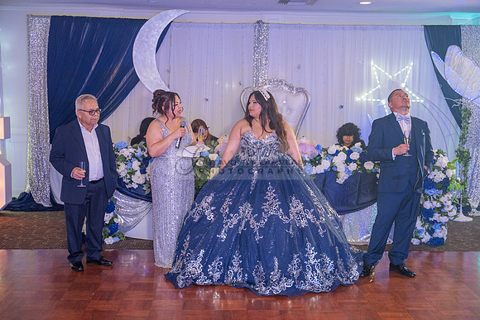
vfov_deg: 27.5
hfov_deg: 40.3
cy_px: 160
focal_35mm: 49
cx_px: 240
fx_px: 653
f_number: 2.8
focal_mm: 49
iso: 1250
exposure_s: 1/200
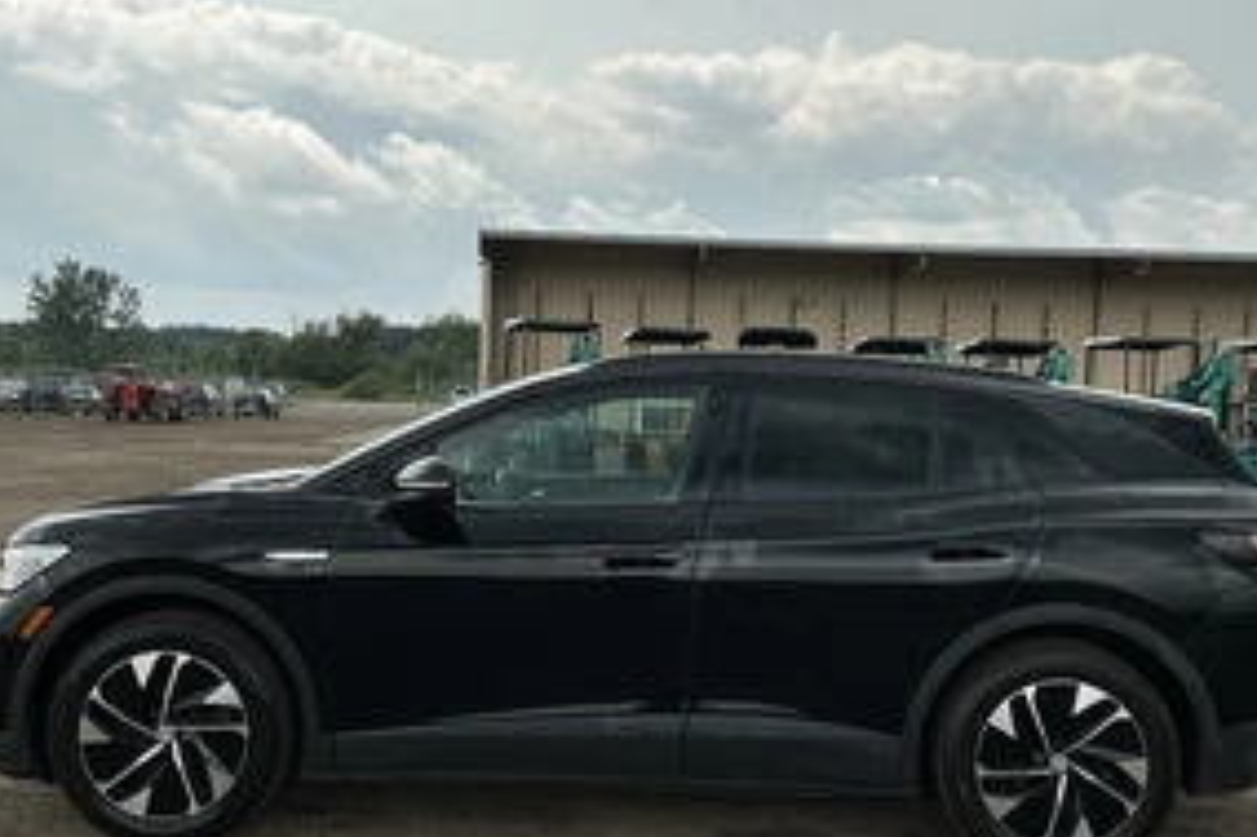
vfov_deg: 32.6
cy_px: 447
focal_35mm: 41
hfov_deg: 47.4
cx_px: 655
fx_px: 1431
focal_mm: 3
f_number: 1.8
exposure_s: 1/1490
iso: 25
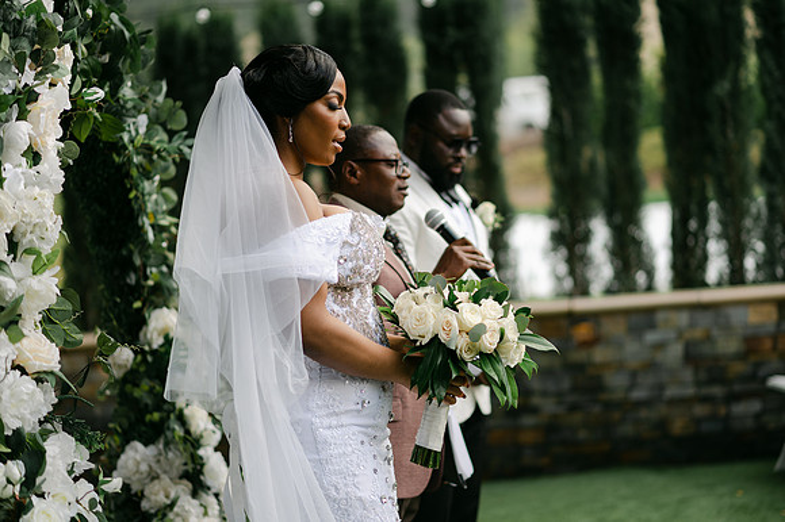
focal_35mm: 85
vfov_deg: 16.1
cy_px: 261
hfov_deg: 23.9
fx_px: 1852
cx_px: 392
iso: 100
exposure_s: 1/500
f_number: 2
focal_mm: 85
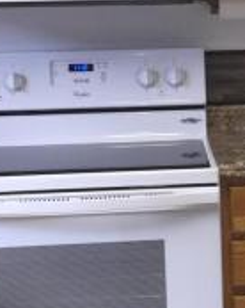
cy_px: 192
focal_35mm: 126
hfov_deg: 12.0
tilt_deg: -12.1
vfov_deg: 15.3
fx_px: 1144
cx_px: 286
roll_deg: +0.7
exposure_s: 1/30
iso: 32
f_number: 2.2
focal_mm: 4.15
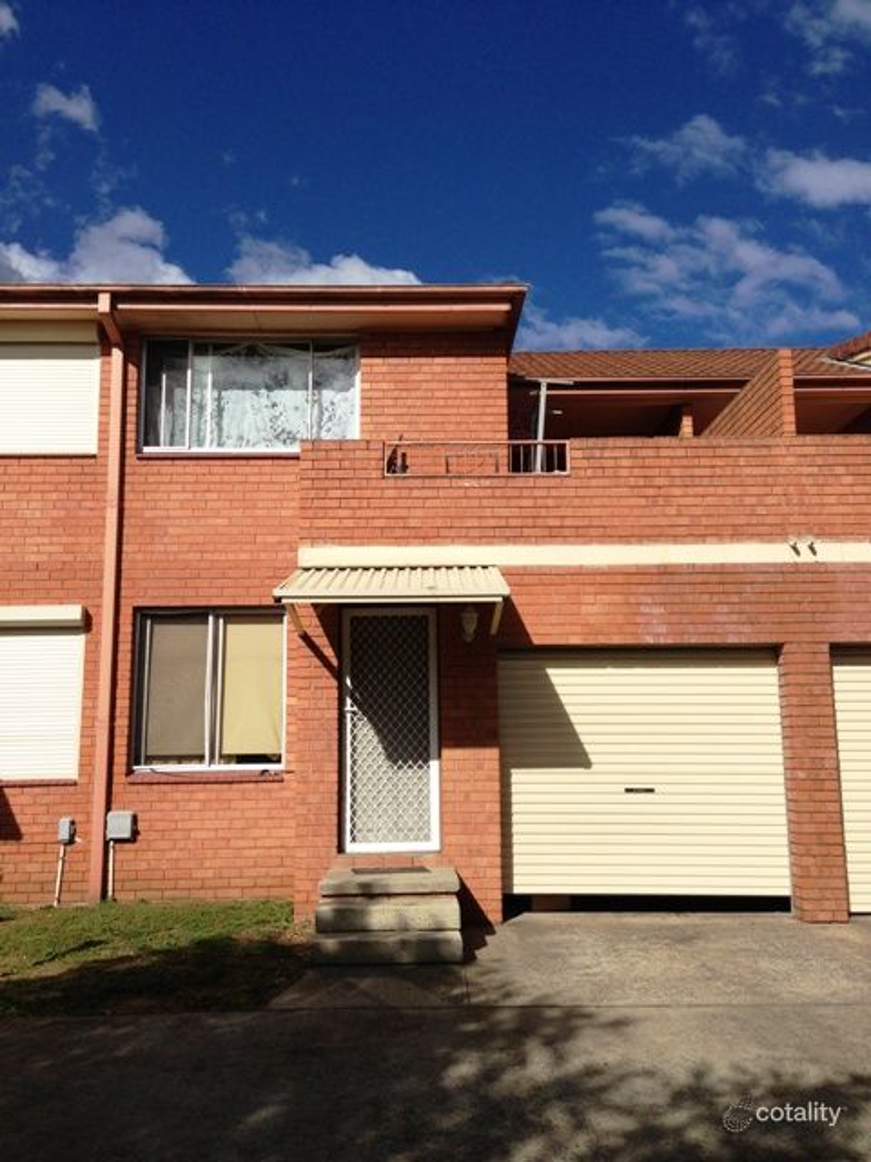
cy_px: 581
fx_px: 1107
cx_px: 436
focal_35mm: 33
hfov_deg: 42.9
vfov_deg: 55.4
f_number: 2.4
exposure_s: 1/3195
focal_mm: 4.13
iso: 50
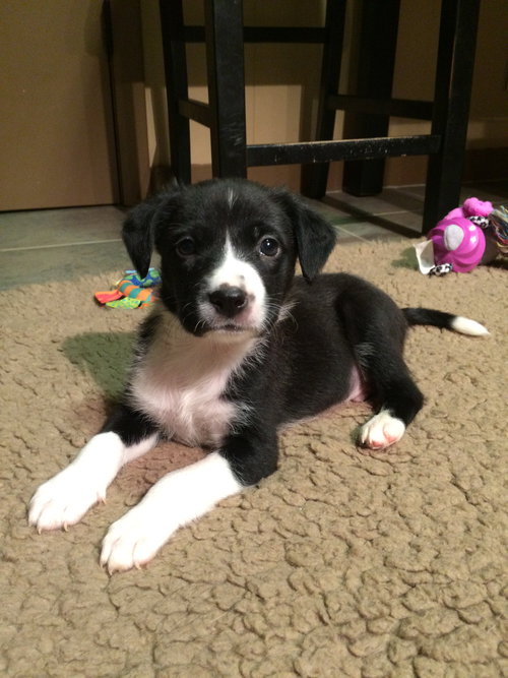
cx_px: 254
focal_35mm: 29
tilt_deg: -25.5
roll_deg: +0.0
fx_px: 568
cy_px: 339
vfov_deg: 61.7
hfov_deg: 48.2
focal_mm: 4.15
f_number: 2.2
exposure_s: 1/17
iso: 320
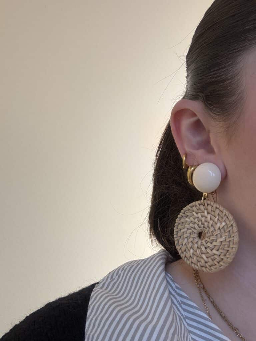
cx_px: 128
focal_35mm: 30
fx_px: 296
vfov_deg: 60.0
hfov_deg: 46.8
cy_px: 170
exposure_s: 1/50
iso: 40
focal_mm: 2.69
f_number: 1.9
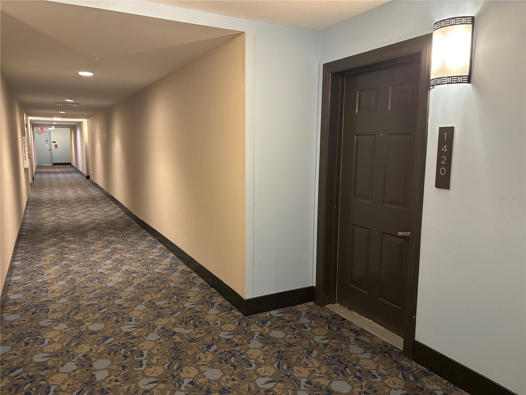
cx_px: 263
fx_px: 395
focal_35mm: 26
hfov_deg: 67.3
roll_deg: -0.7
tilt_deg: -8.2
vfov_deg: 53.1
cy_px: 198
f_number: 1.6
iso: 500
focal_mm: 5.96
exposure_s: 1/60
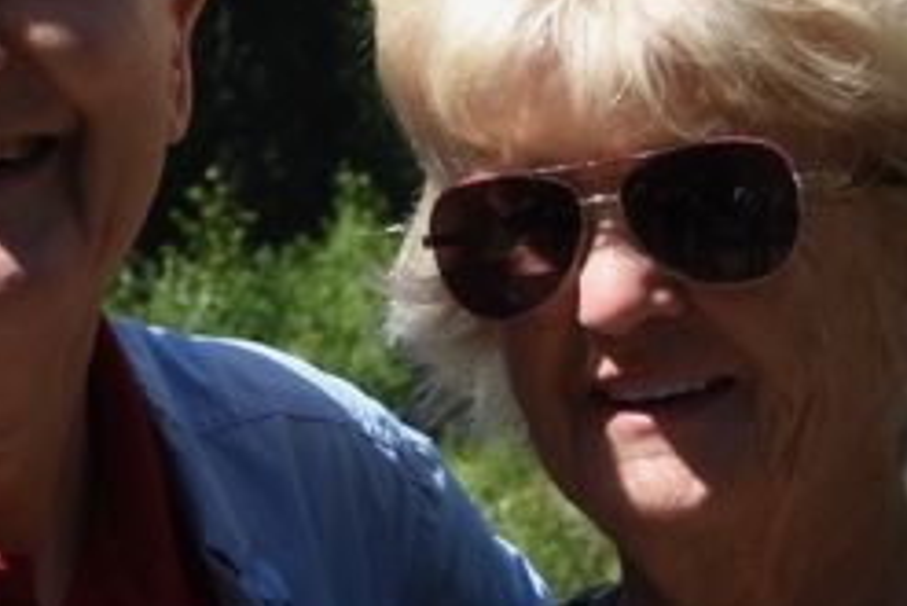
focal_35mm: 233
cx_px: 441
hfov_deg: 8.8
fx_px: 5874
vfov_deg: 5.9
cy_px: 404
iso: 200
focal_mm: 30
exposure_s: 1/250
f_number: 10
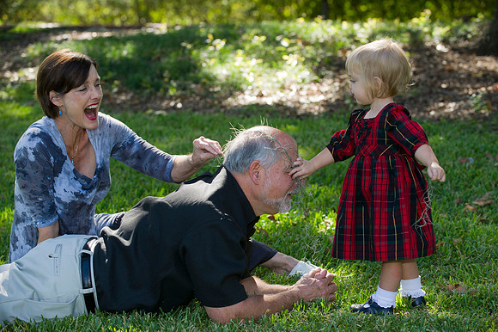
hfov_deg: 20.0
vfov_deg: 13.4
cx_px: 249
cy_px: 166
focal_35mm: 102
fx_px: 1410
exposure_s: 1/160
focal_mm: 102
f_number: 4
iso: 250
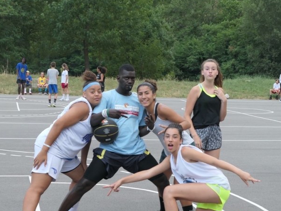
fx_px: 731
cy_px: 130
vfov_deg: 16.4
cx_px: 141
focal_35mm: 90
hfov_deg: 21.8
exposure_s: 1/125
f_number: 2.8
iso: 320
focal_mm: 22.4
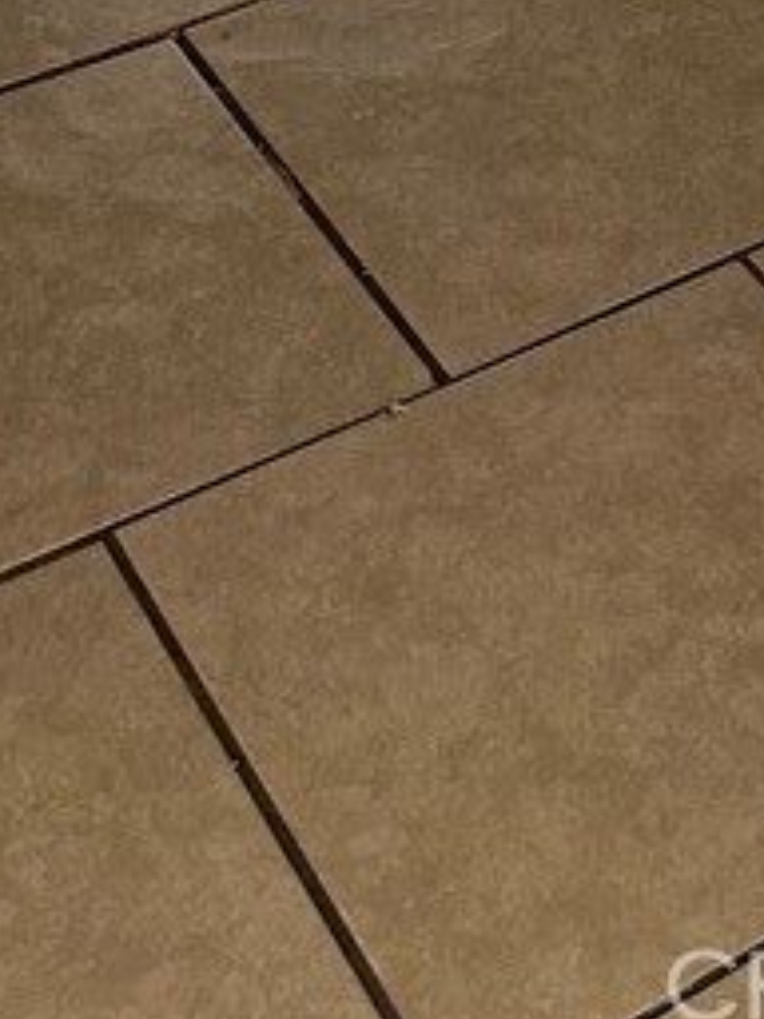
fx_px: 2825
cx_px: 879
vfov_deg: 16.1
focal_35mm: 96
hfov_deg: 15.0
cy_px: -995
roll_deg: -3.1
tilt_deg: -14.5
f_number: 1.78
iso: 250
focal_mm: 6.86
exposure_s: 1/83
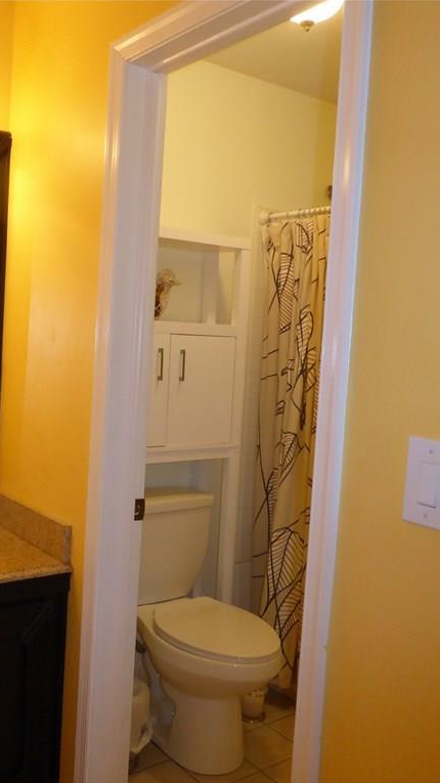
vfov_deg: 56.6
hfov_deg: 33.6
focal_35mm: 35
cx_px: 187
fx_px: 726
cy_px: 392
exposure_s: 1/60
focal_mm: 4.3
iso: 400
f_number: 4.5
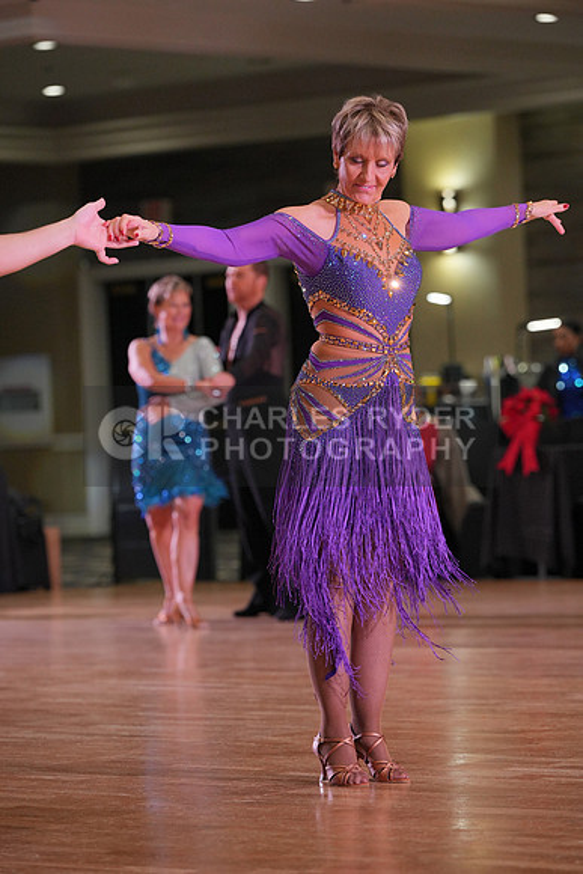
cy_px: 437
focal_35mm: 141
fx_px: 3423
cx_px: 292
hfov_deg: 9.7
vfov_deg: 14.5
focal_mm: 141
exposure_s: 1/500
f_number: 4
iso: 2000
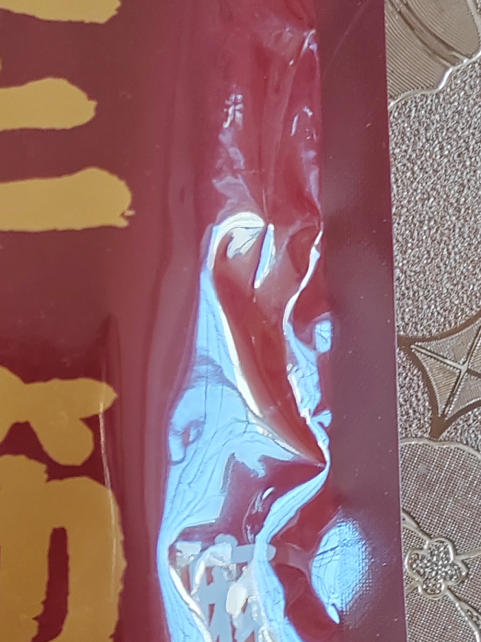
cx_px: -3
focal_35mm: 84
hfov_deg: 17.2
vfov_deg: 23.3
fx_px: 1557
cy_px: 370
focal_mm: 5.52
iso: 640
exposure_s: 1/50
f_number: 1.9
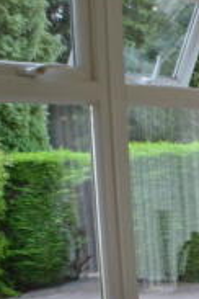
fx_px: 1161
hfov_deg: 8.8
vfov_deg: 14.2
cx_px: 500
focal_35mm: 140
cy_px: 352
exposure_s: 1/125
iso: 200
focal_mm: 26
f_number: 5.6
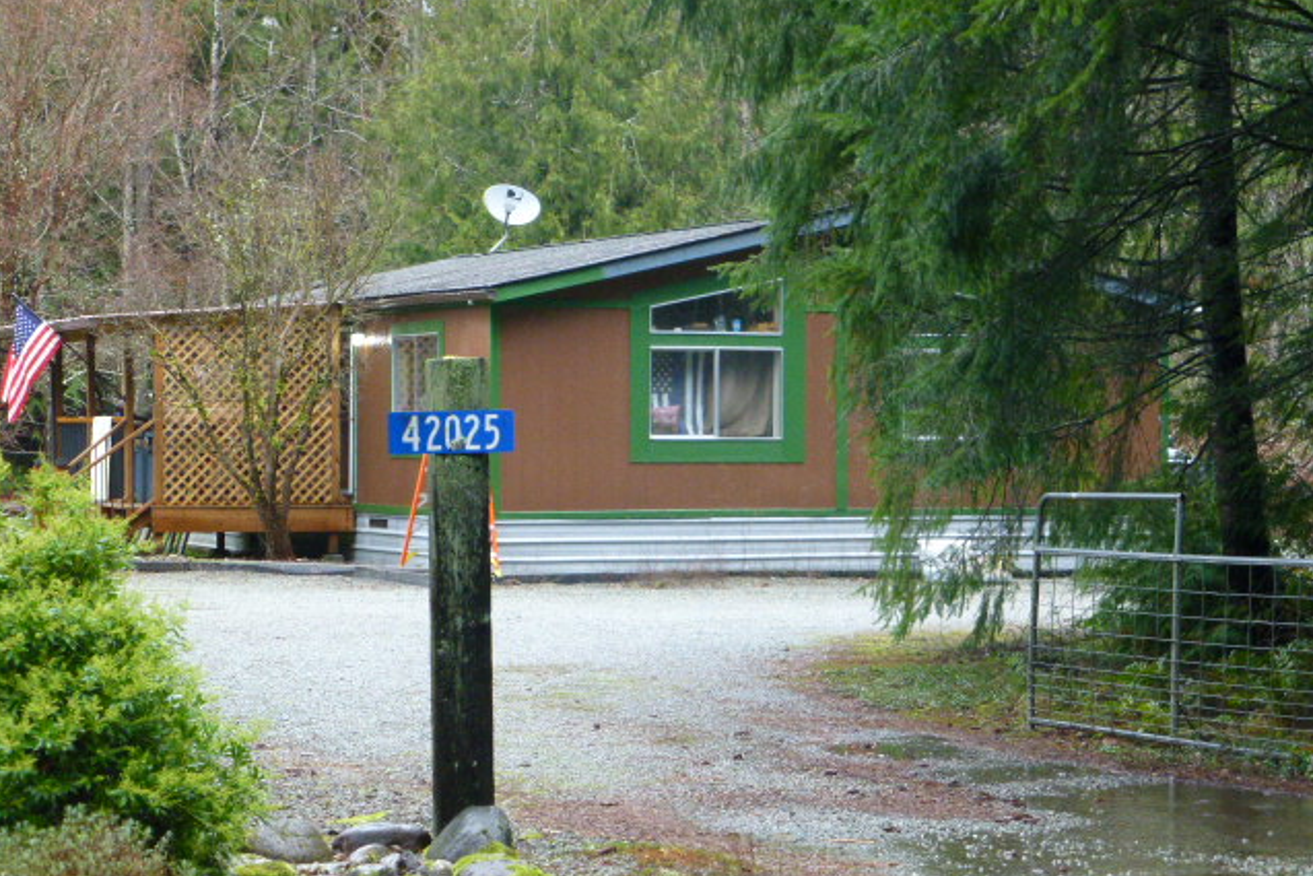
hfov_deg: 21.7
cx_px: 655
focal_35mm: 94
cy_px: 437
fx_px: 3429
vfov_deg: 14.6
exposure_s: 1/50
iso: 800
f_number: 5.2
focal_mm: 16.1
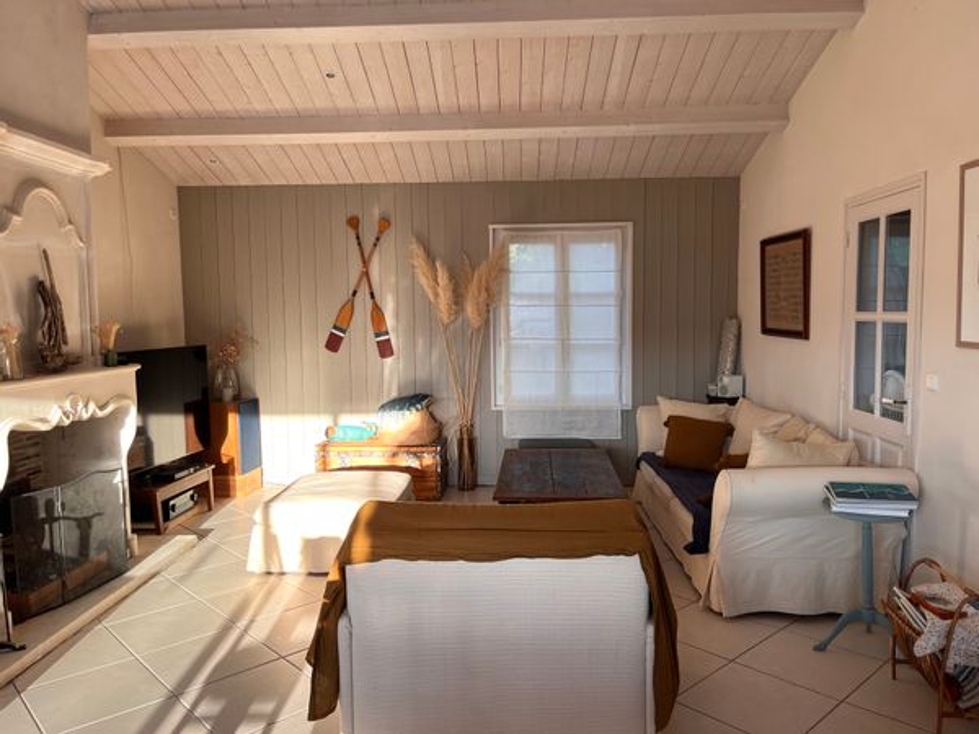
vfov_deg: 53.1
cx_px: 490
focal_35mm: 26
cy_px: 367
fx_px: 735
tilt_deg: -4.5
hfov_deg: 67.3
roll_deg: +0.8
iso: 64
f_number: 1.6
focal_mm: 5.1
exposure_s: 1/164
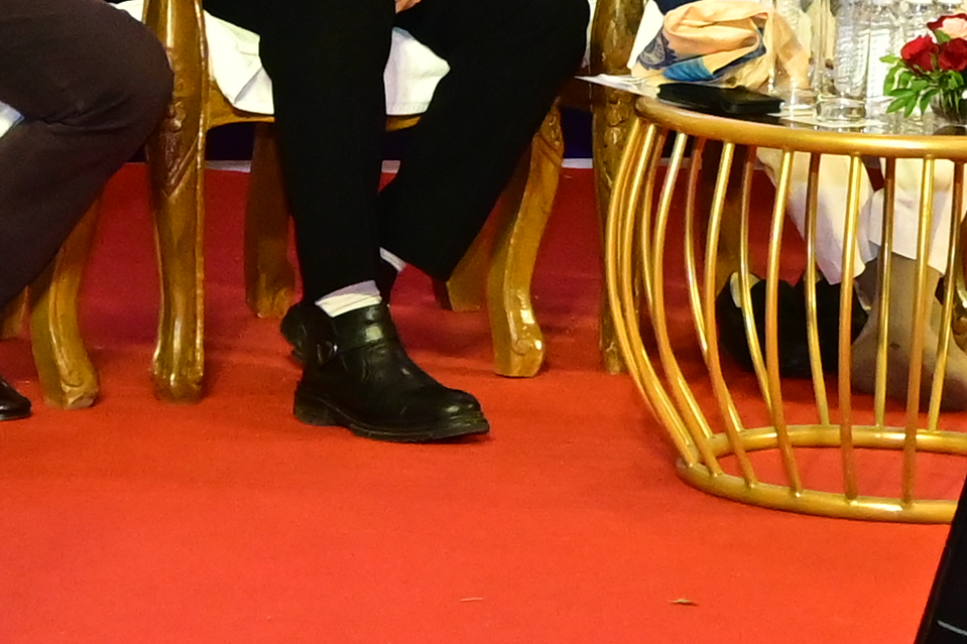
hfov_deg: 9.8
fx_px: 5613
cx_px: 804
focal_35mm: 209
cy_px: -70
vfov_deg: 6.5
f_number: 6.3
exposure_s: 1/160
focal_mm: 24
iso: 2500
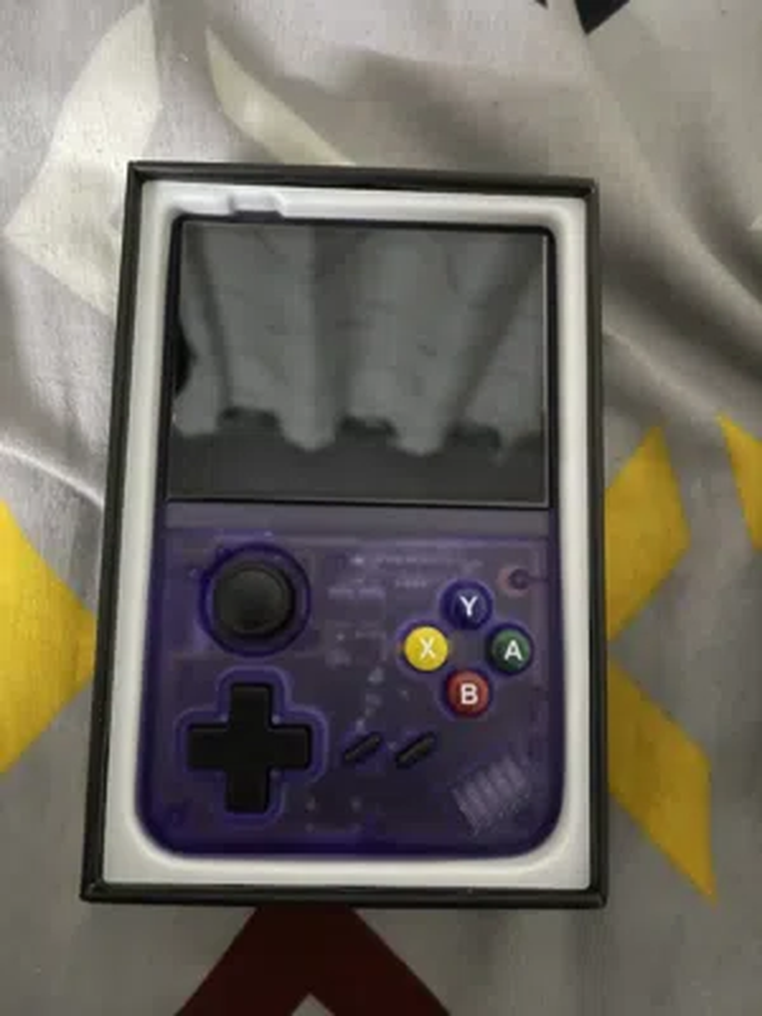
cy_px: 508
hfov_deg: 53.1
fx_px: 763
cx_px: 381
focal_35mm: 26
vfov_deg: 67.3
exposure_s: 1/14
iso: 1000
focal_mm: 4.2
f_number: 1.6
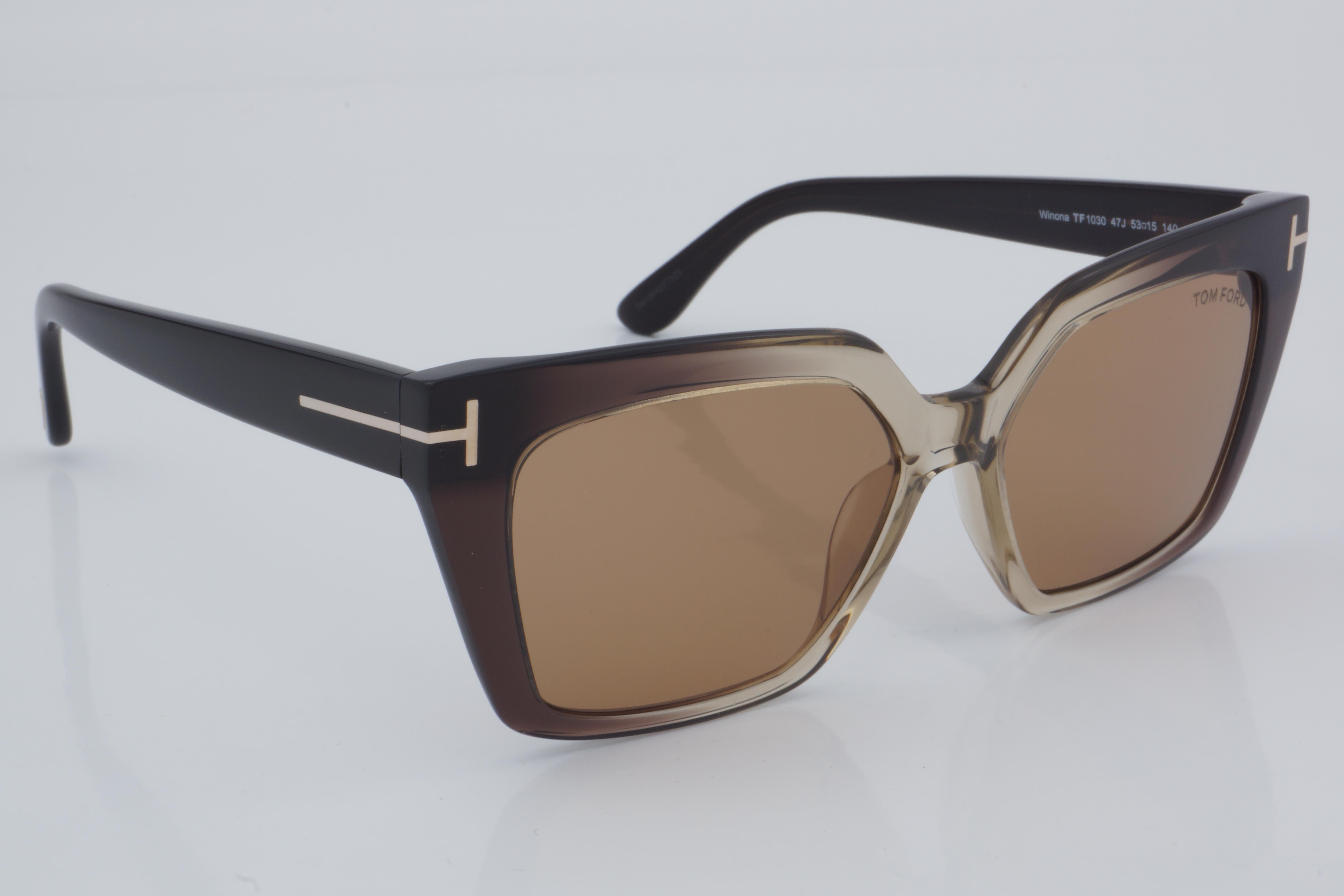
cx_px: 672
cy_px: 448
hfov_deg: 27.0
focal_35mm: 75
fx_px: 2800
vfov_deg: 18.2
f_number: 32
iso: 100
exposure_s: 1/4
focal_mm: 50
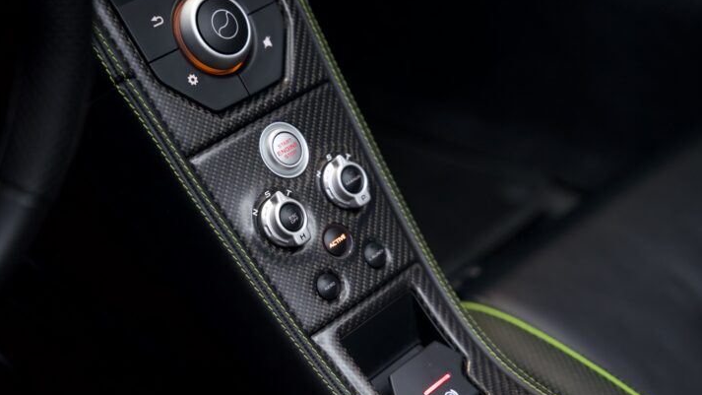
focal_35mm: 79
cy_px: 249
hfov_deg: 26.8
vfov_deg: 15.3
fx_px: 1470
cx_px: 344
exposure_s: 1/100
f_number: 2.8
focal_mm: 70
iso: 1600
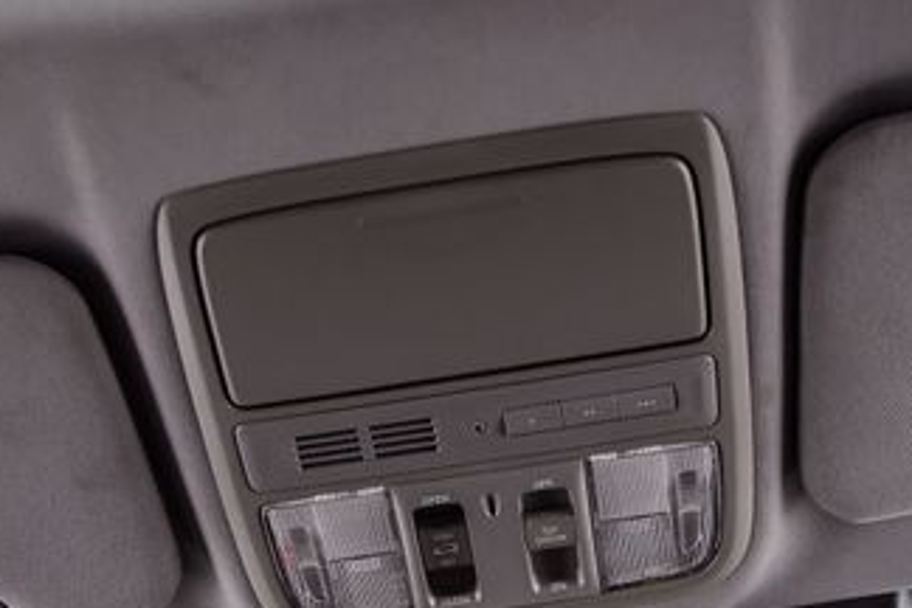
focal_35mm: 75
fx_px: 1900
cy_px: 459
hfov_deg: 27.0
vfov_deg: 18.1
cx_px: 431
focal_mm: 38
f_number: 4
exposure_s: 1/80
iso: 400
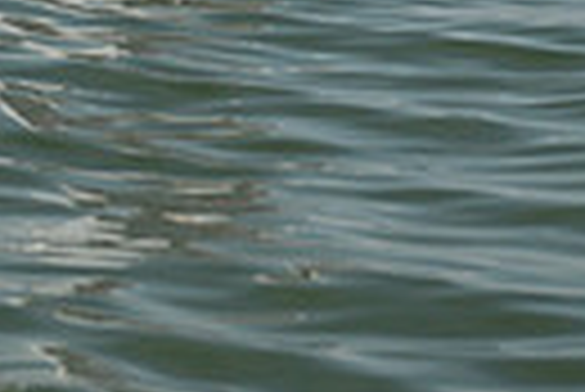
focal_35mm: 312
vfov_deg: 4.2
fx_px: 5076
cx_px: -178
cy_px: -820
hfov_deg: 6.5
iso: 320
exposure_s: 1/800
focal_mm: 70
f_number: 5
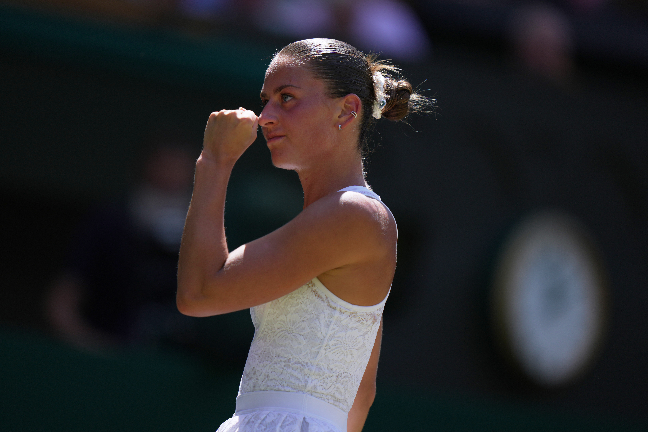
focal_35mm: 400
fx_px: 7200
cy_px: 216
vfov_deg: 3.4
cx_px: 324
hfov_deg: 5.2
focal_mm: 400
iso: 160
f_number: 2.8
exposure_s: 1/2500
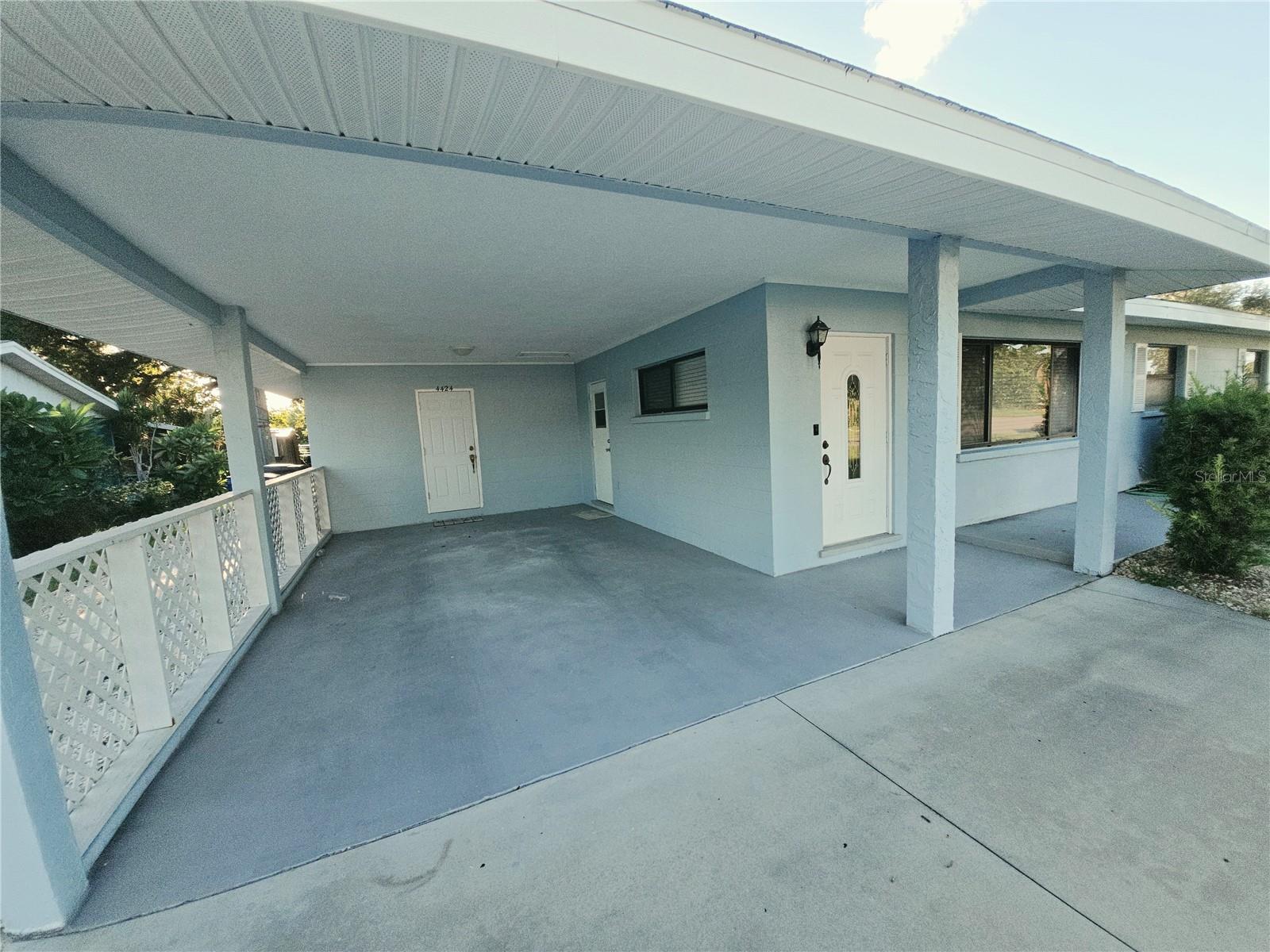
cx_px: 635
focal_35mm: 13
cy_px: 476
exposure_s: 1/189
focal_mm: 1.7
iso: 25
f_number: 2.2
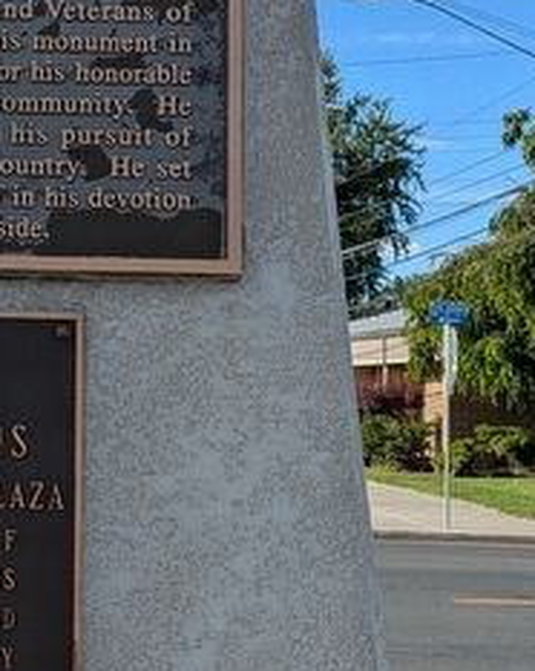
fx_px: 1665
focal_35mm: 84
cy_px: 291
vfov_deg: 22.7
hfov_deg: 17.6
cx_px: -62
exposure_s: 1/1546
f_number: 1.89
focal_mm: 5.43
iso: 43
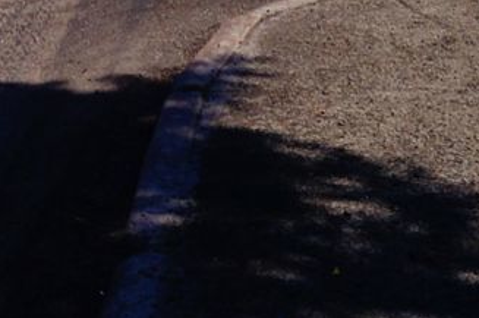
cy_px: -399
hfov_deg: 15.9
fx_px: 1647
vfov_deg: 9.9
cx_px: -100
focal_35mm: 124
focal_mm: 18
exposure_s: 1/1000
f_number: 7.1
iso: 100
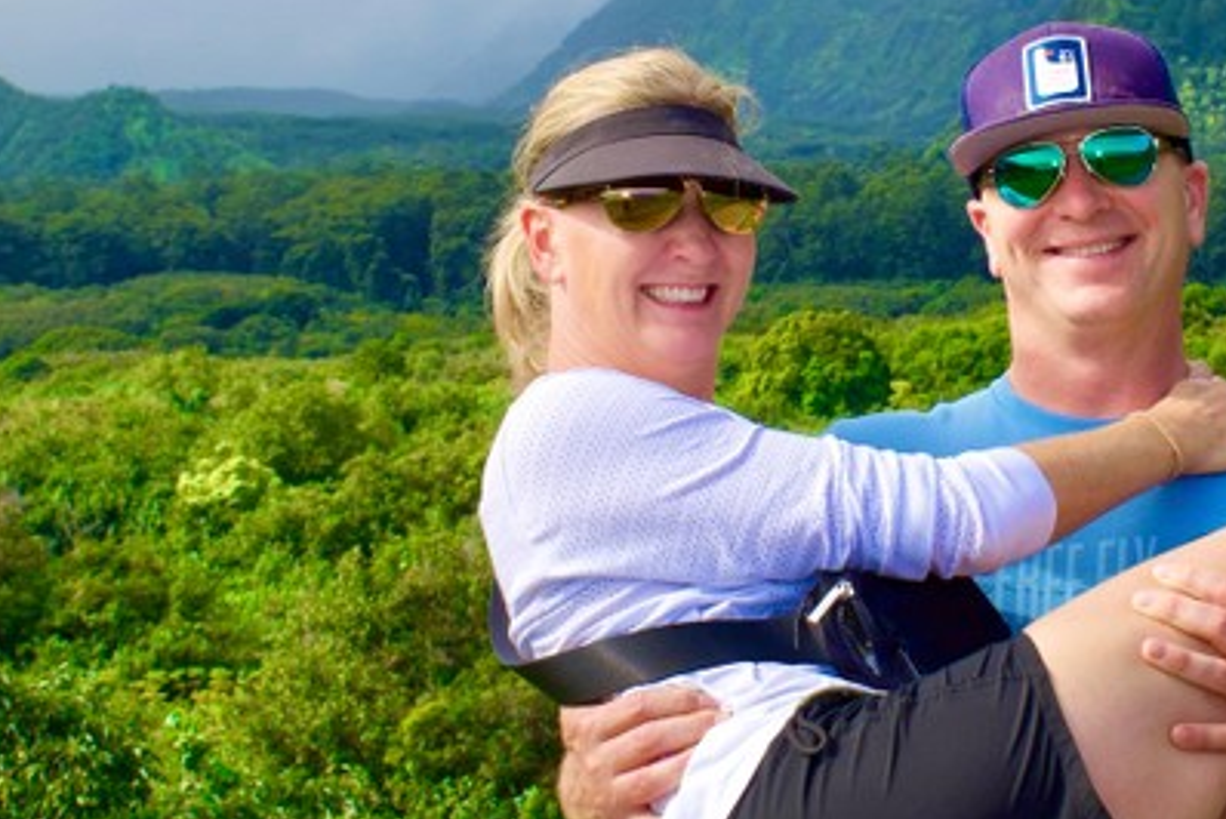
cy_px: 325
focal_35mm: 109
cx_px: 875
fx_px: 3723
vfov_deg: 12.6
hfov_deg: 18.6
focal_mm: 29
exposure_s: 1/200
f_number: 10
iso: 100
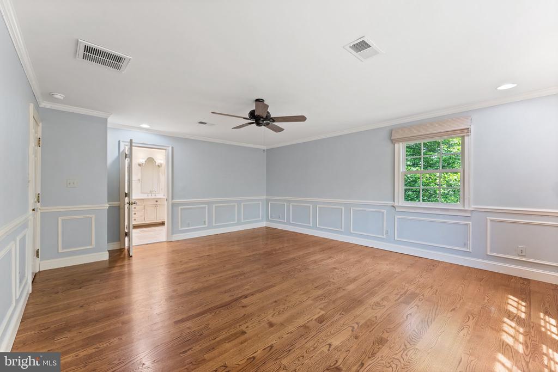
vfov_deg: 81.2
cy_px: 186
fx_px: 217
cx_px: 279
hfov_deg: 104.2
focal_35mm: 14
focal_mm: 14
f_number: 8
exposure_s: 1/2.5
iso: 500
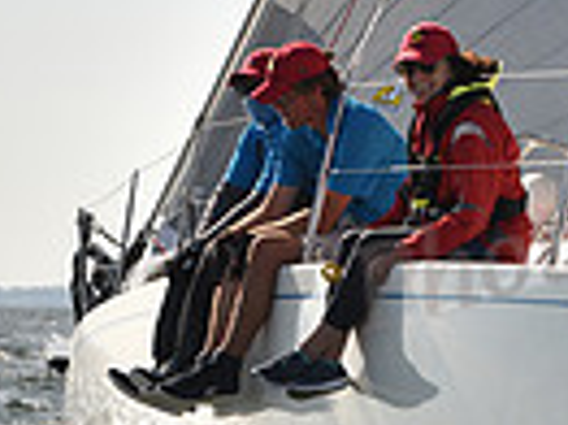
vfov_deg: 5.0
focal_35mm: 298
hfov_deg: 6.4
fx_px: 4885
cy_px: 384
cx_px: 1192
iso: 250
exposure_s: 1/1000
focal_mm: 70
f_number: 4.5
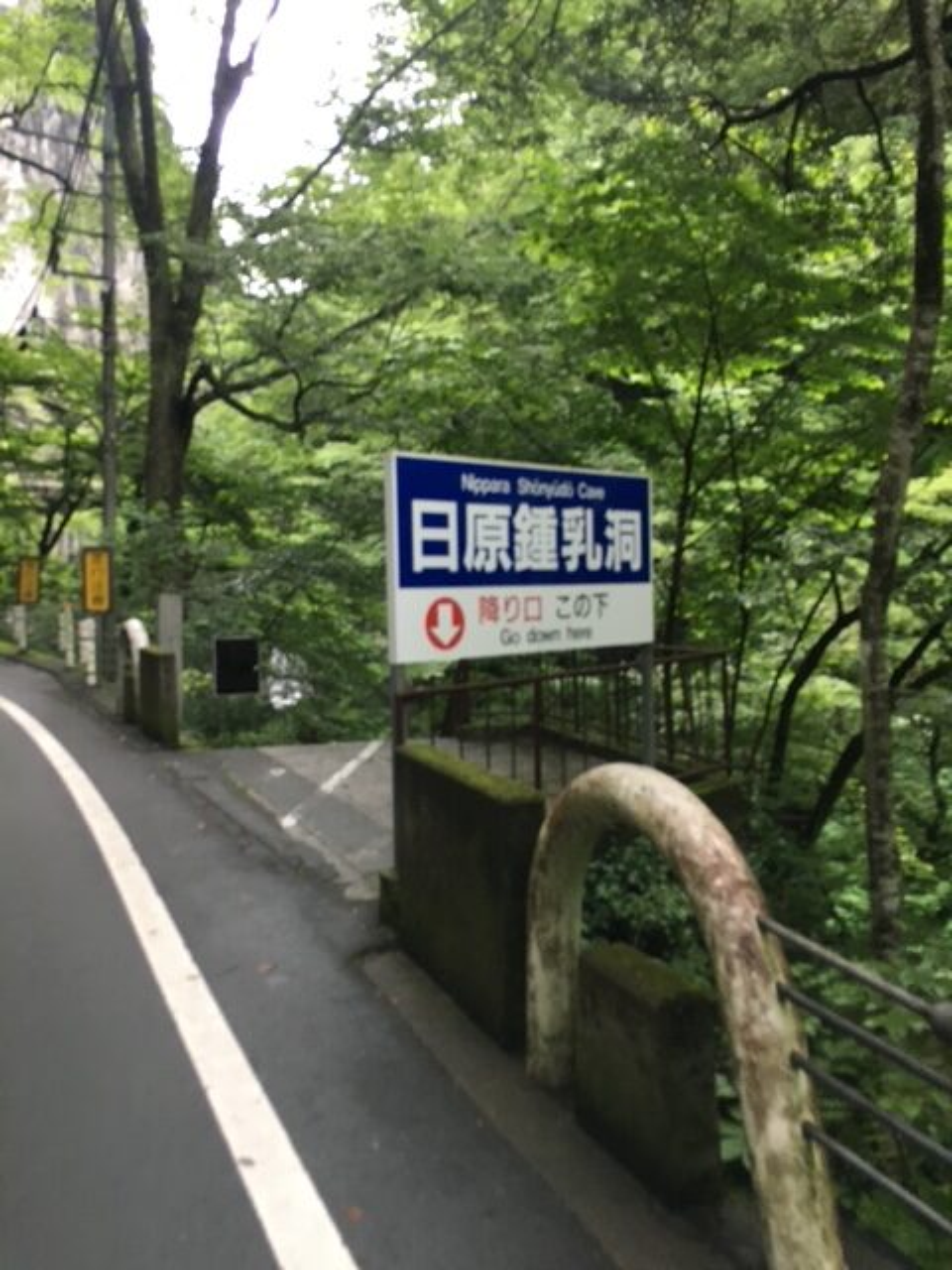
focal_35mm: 29
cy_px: 635
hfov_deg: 48.2
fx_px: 1063
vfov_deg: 61.7
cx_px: 476
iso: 80
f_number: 2.2
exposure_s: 1/30
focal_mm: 4.15
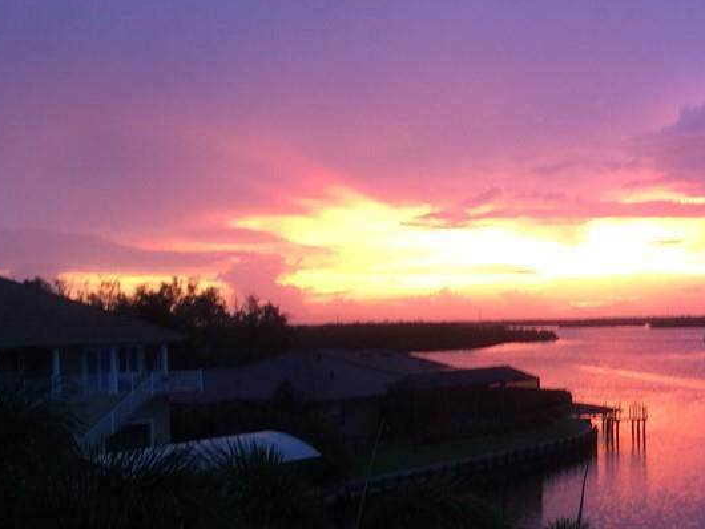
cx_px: 515
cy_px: 348
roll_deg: +0.2
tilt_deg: -1.5
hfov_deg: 33.7
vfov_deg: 26.0
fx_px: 1141
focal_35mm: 56
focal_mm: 4.15
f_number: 2.2
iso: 64
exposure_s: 1/15
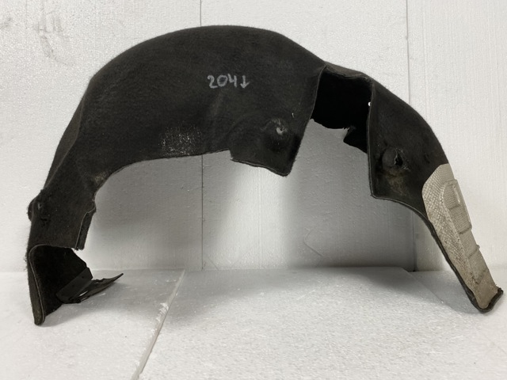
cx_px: 254
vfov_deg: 53.1
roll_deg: -0.1
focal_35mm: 26
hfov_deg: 67.3
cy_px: 190
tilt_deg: -5.6
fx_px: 381
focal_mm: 4.25
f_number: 1.8
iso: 64
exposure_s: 1/100
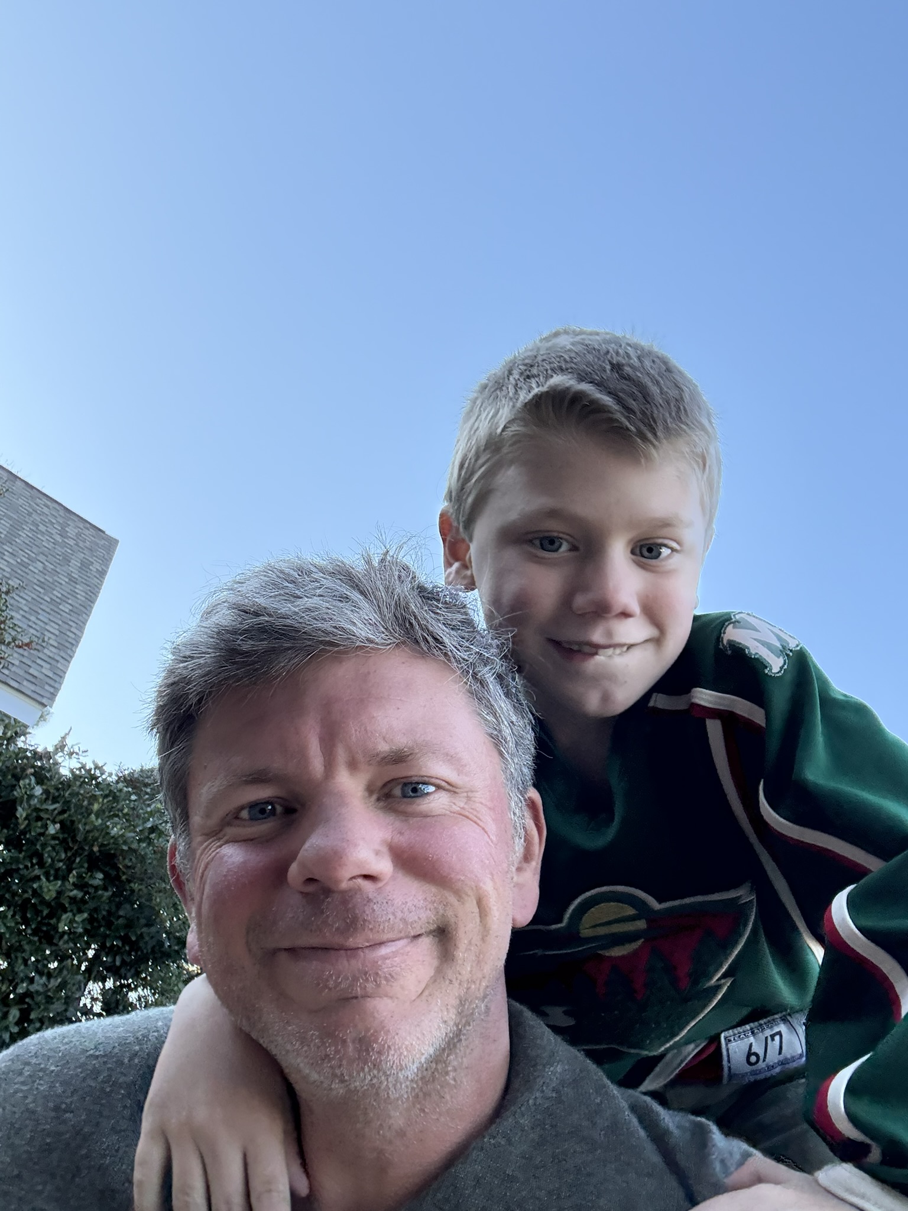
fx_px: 1049
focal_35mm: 30
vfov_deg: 60.0
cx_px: 454
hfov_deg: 46.8
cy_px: 606
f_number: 1.9
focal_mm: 2.69
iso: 80
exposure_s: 1/151
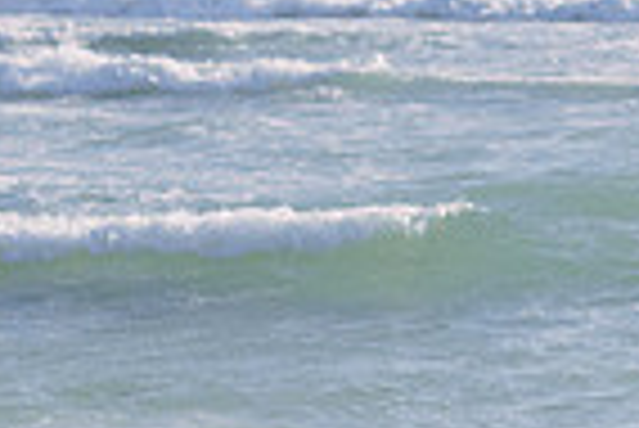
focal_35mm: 200
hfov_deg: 10.0
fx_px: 3554
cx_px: 891
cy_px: 16
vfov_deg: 6.9
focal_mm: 35
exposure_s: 1/8000
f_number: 2.8
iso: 200
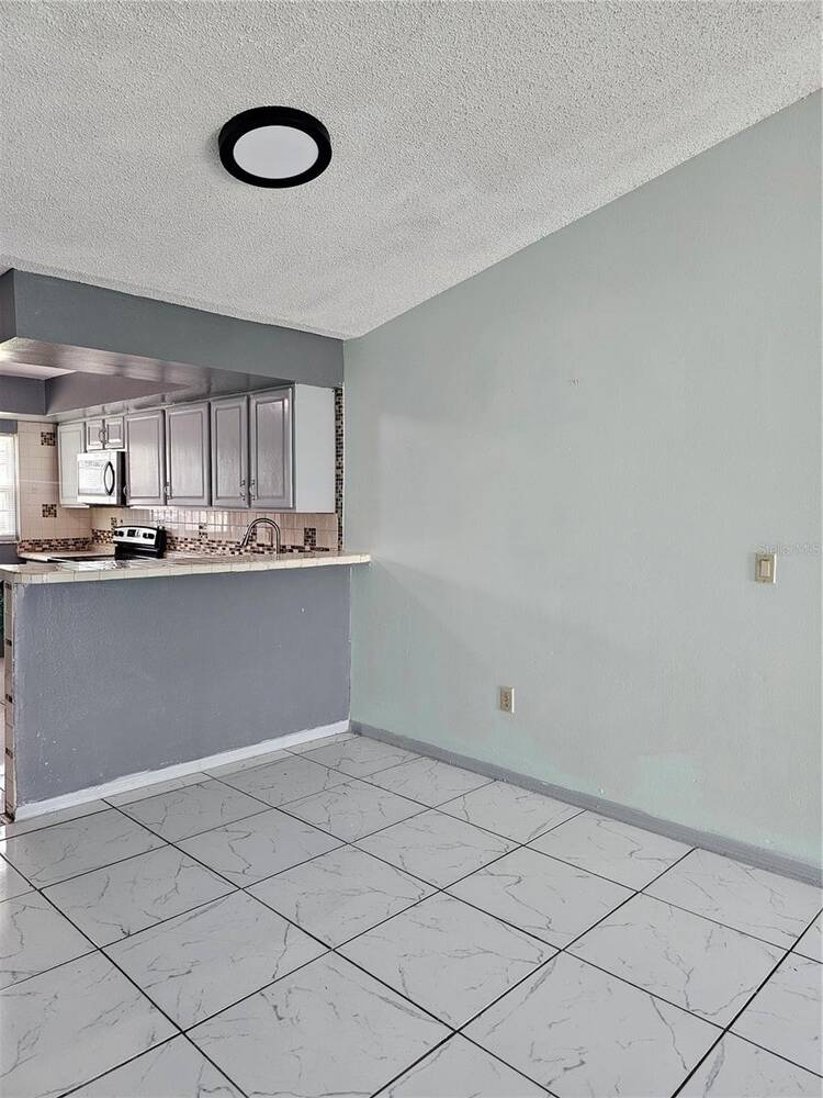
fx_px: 729
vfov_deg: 73.9
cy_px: 549
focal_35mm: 23
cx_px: 412
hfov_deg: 58.9
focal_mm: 6.3
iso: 320
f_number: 1.7
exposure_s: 1/120
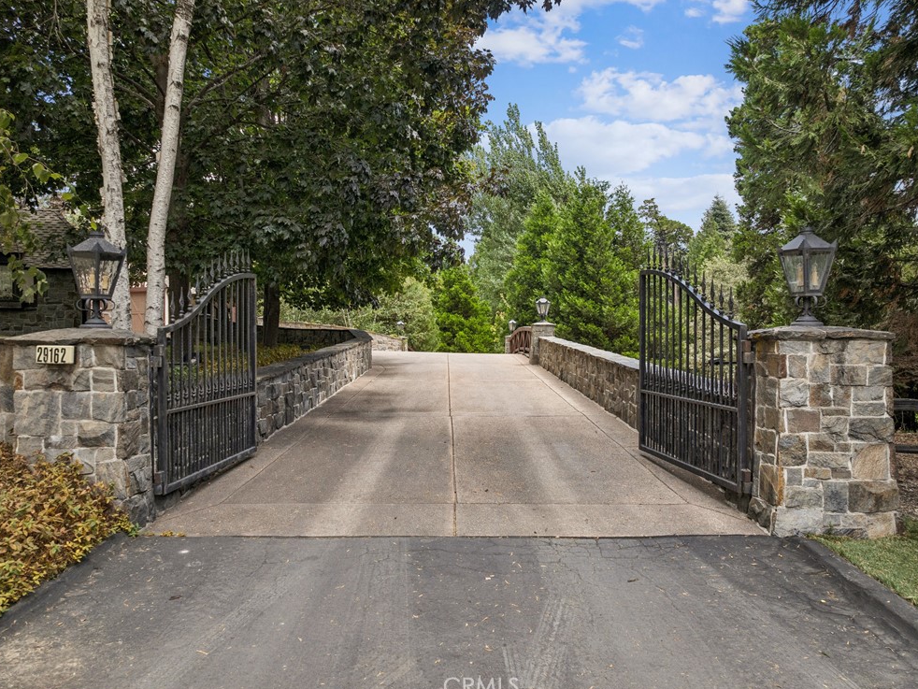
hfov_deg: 69.4
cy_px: 341
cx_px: 450
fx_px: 663
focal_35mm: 25
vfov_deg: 54.9
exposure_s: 1/30
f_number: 2.8
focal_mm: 12.3
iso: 100
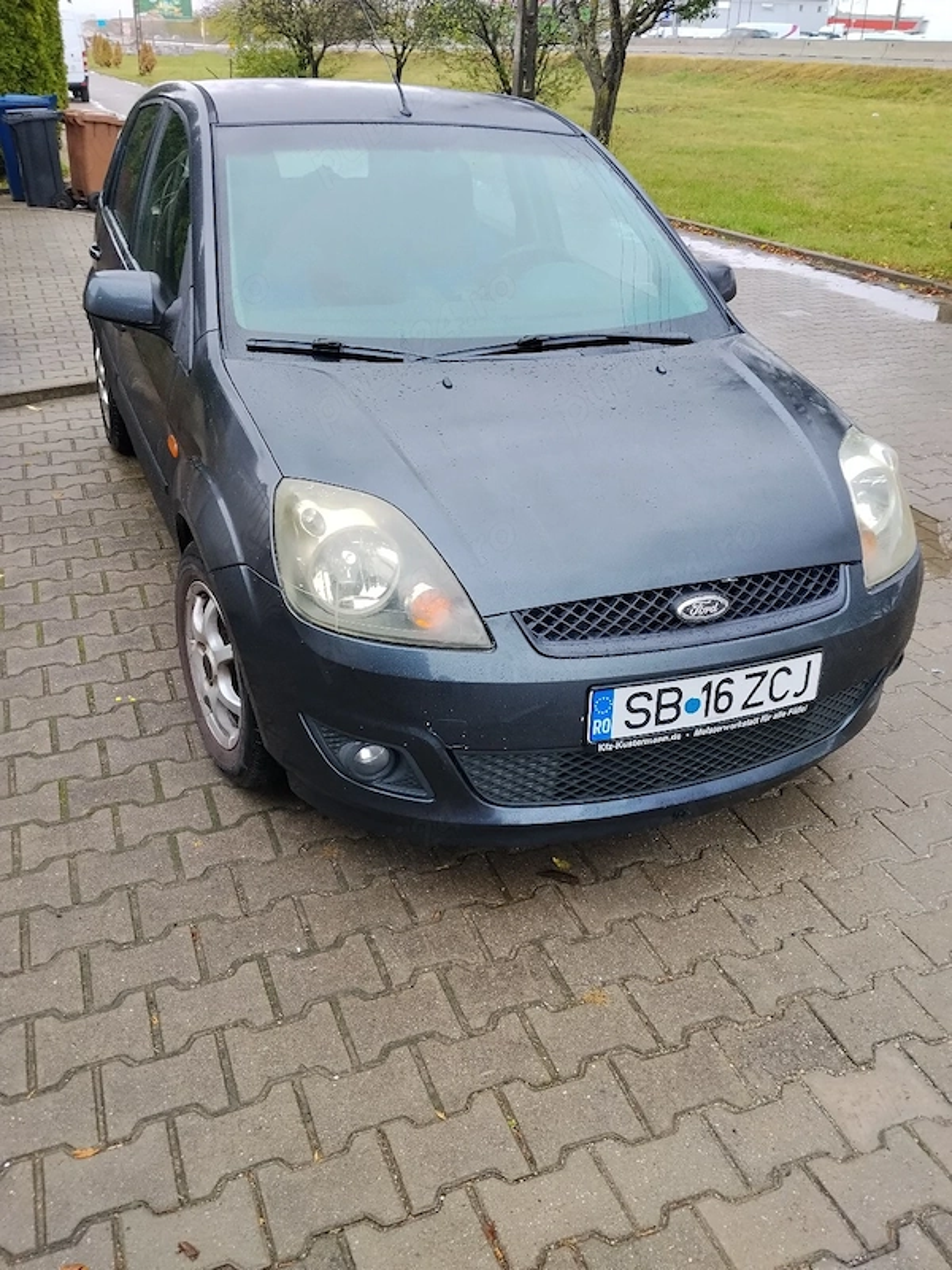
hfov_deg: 48.2
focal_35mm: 29
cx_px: 476
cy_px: 635
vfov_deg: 61.7
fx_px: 1063
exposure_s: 1/100
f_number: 1.8
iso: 64
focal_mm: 4.22
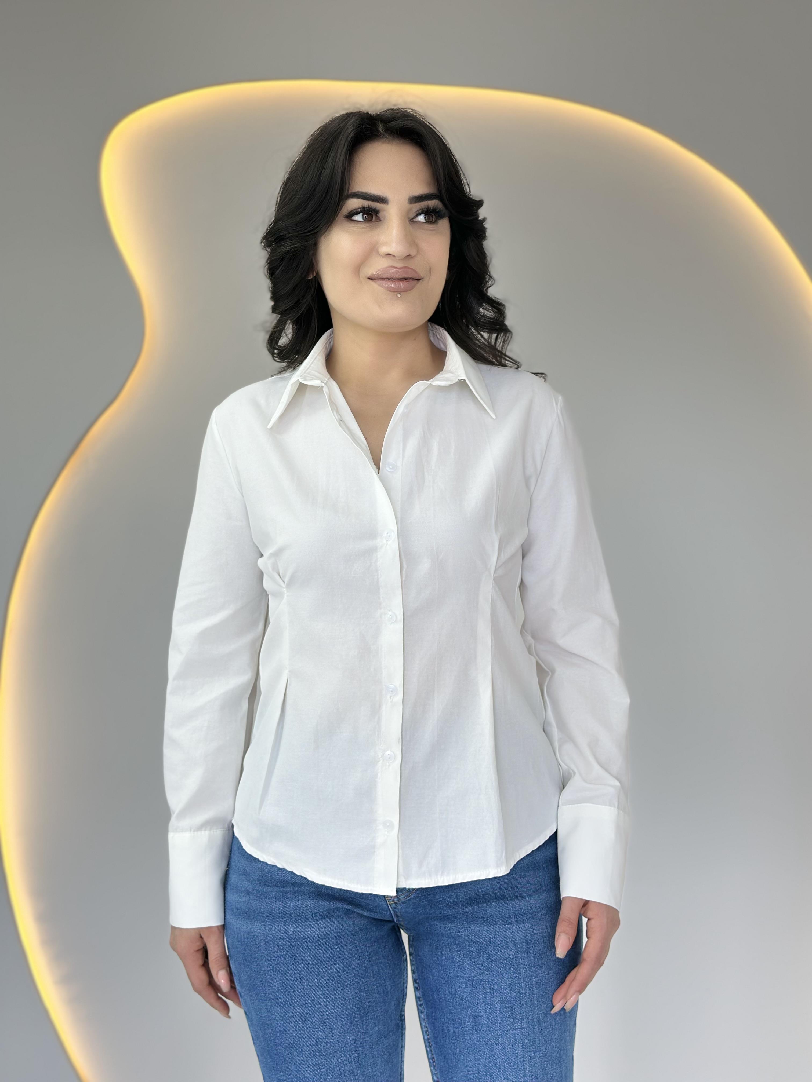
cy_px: 541
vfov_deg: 39.7
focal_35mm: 48
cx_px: 406
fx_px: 1501
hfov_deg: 30.3
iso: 64
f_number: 1.78
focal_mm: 6.86
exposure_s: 1/109
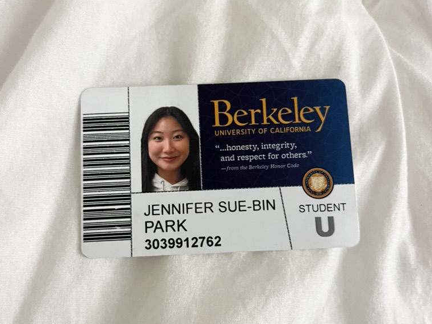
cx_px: 215
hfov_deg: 52.6
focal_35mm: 35
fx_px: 437
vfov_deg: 40.7
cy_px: 169
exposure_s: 1/60
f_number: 1.6
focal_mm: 5.1
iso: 500
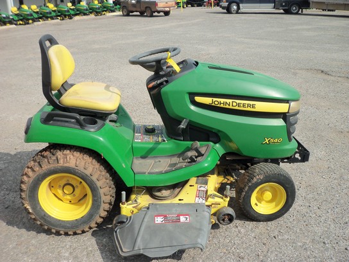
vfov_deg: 41.8
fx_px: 343
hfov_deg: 54.0
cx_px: 174
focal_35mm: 34
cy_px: 131
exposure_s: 1/200
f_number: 8.8
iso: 80
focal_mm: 5.7
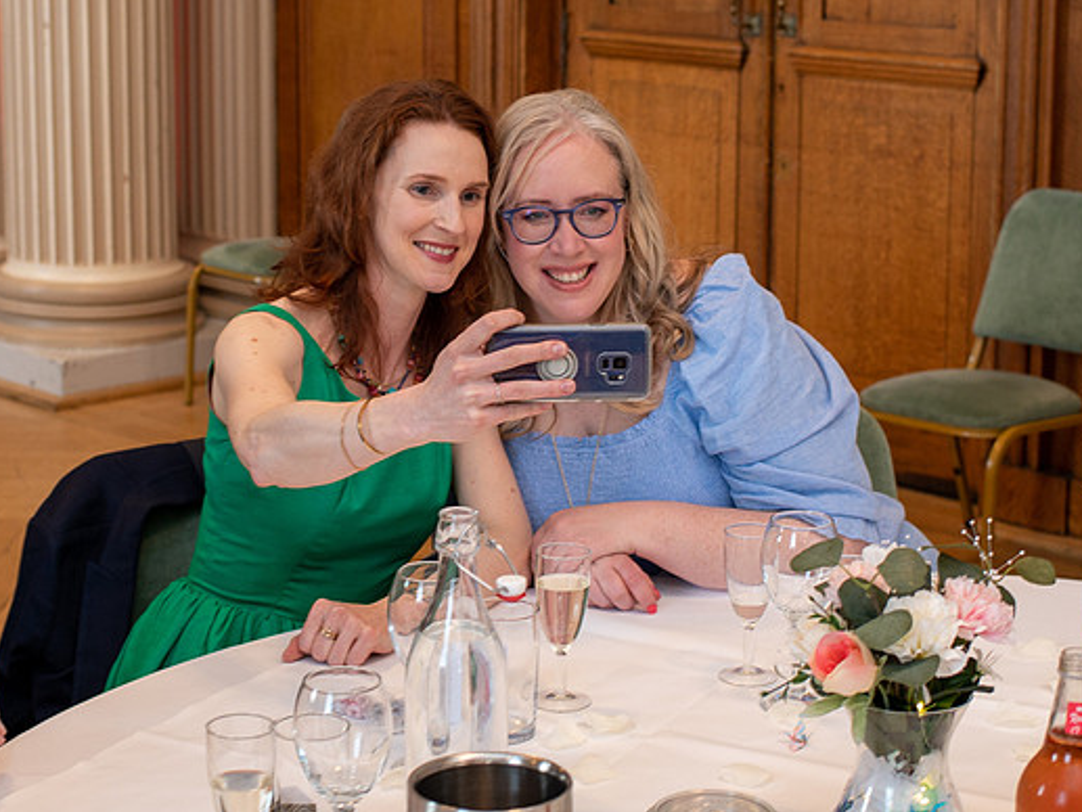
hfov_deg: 24.7
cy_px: 274
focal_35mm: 79
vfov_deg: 18.6
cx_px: 505
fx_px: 2470
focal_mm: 35
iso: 200
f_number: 3.5
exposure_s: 1/80
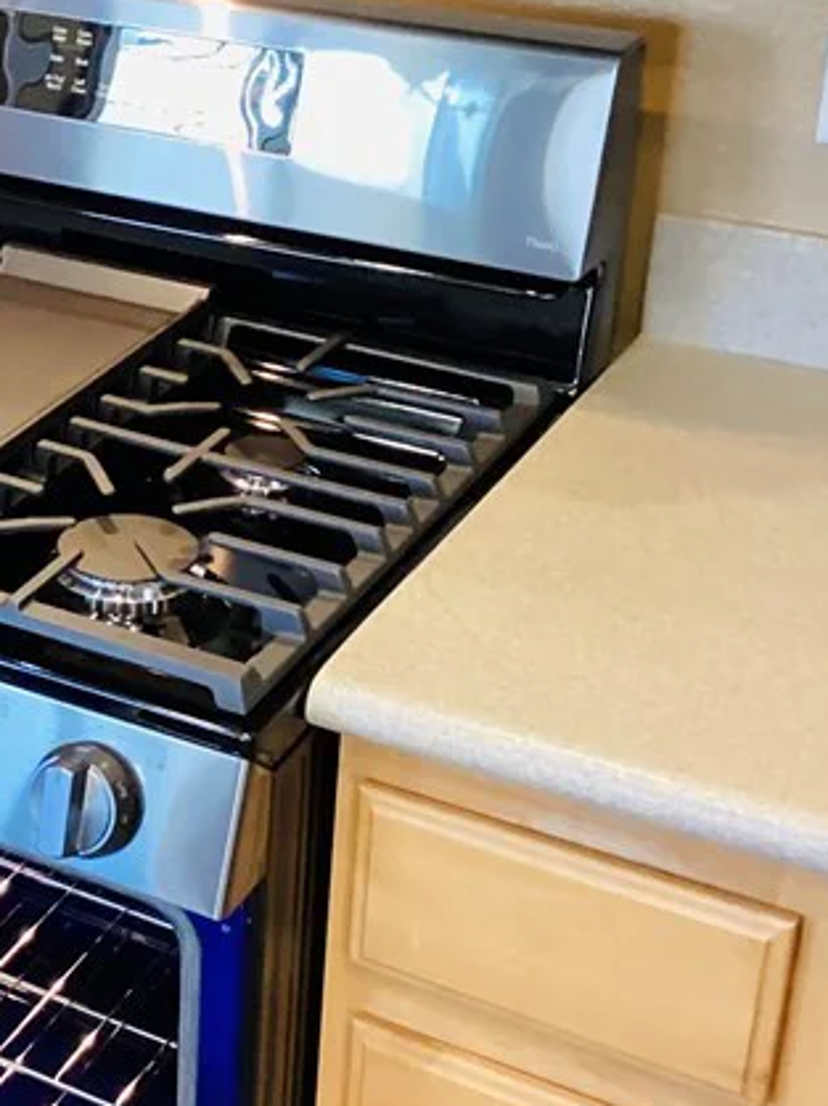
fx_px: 2426
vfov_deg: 25.6
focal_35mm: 76
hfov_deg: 18.5
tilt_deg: -25.0
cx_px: -130
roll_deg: +1.6
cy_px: 397
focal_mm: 3.3
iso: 320
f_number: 2.4
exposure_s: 1/40
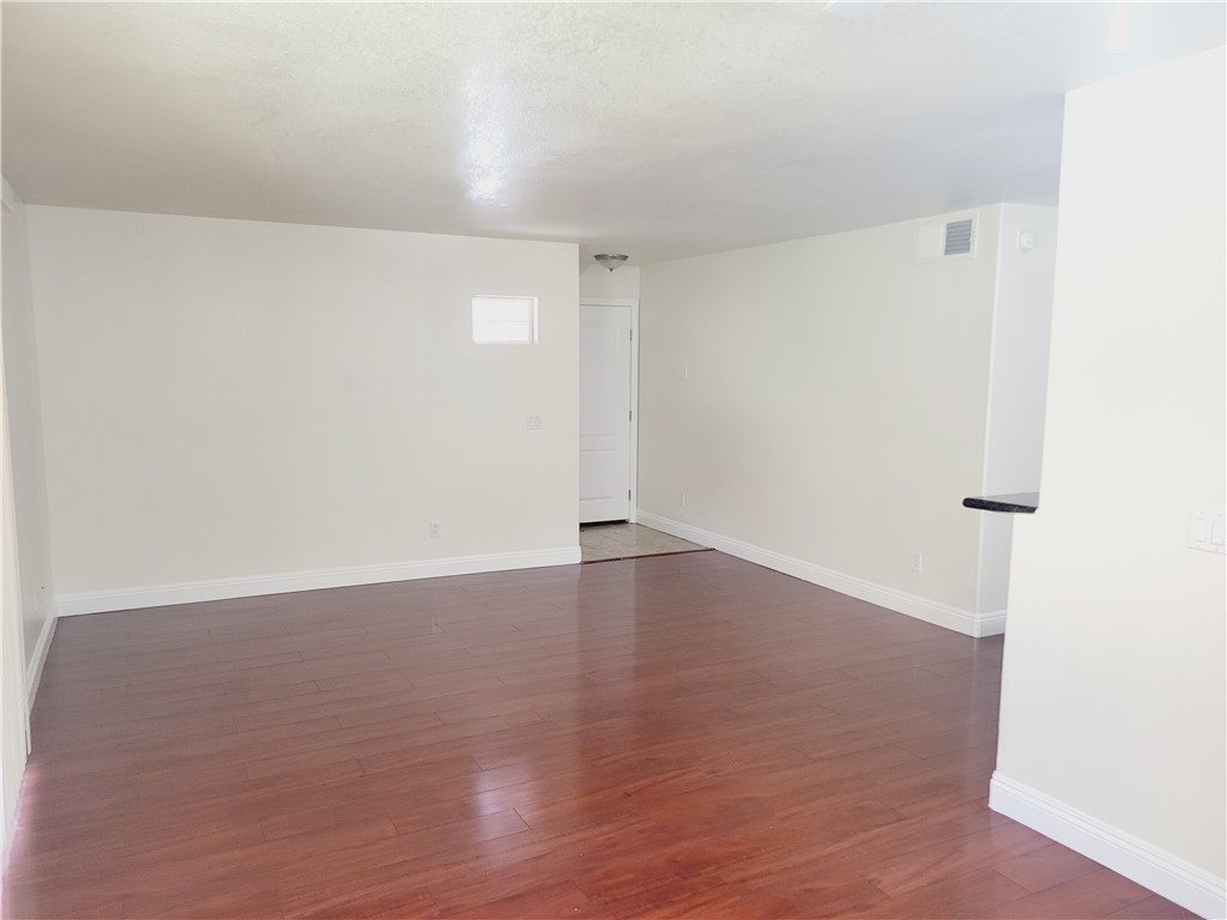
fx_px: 922
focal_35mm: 26
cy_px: 460
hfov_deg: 67.3
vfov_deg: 53.1
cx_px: 614
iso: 320
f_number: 1.8
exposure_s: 1/40
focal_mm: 5.4
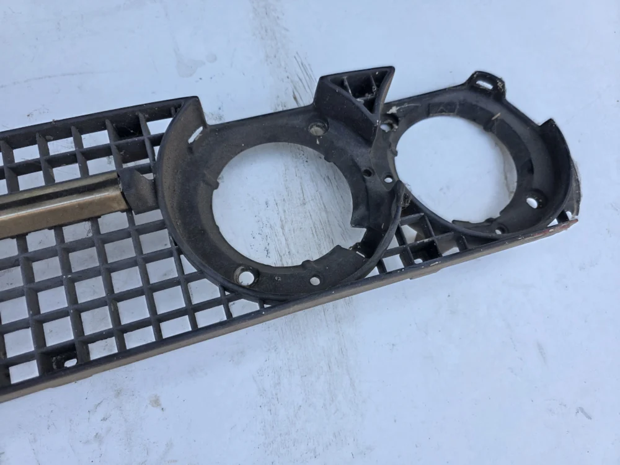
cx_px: 310
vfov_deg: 58.9
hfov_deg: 73.9
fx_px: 412
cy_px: 232
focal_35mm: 23
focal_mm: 6.3
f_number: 1.7
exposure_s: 1/370
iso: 40
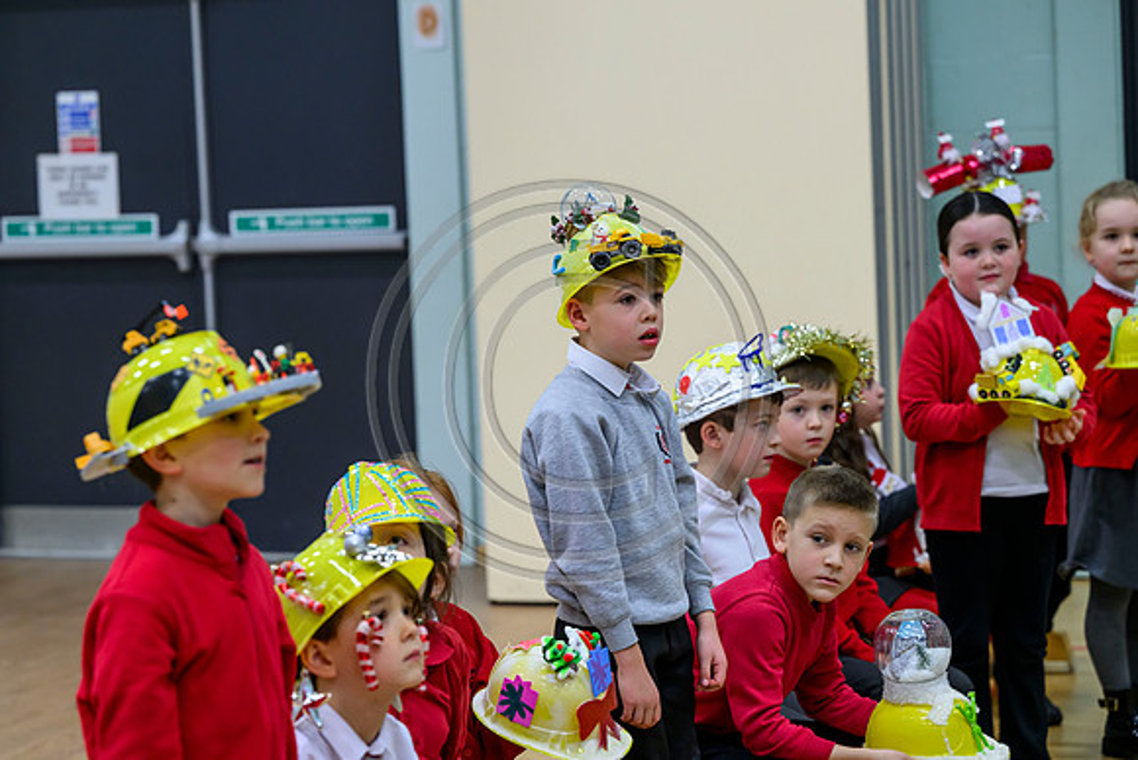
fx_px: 3288
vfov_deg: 13.2
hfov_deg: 19.6
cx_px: 569
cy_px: 380
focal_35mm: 104
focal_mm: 104
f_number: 4
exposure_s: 1/250
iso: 2500
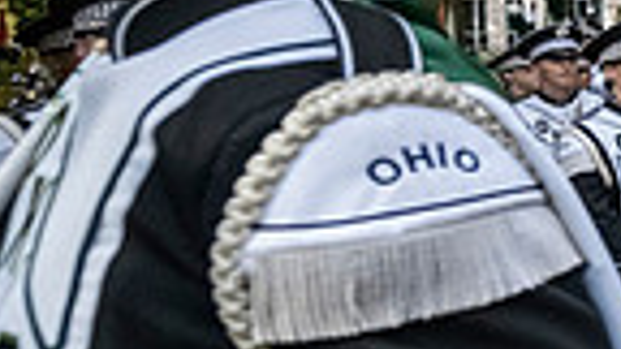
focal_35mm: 59
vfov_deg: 20.1
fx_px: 972
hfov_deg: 20.7
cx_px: 1177
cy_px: 62
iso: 6400
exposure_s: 1/8000
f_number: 4
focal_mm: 14
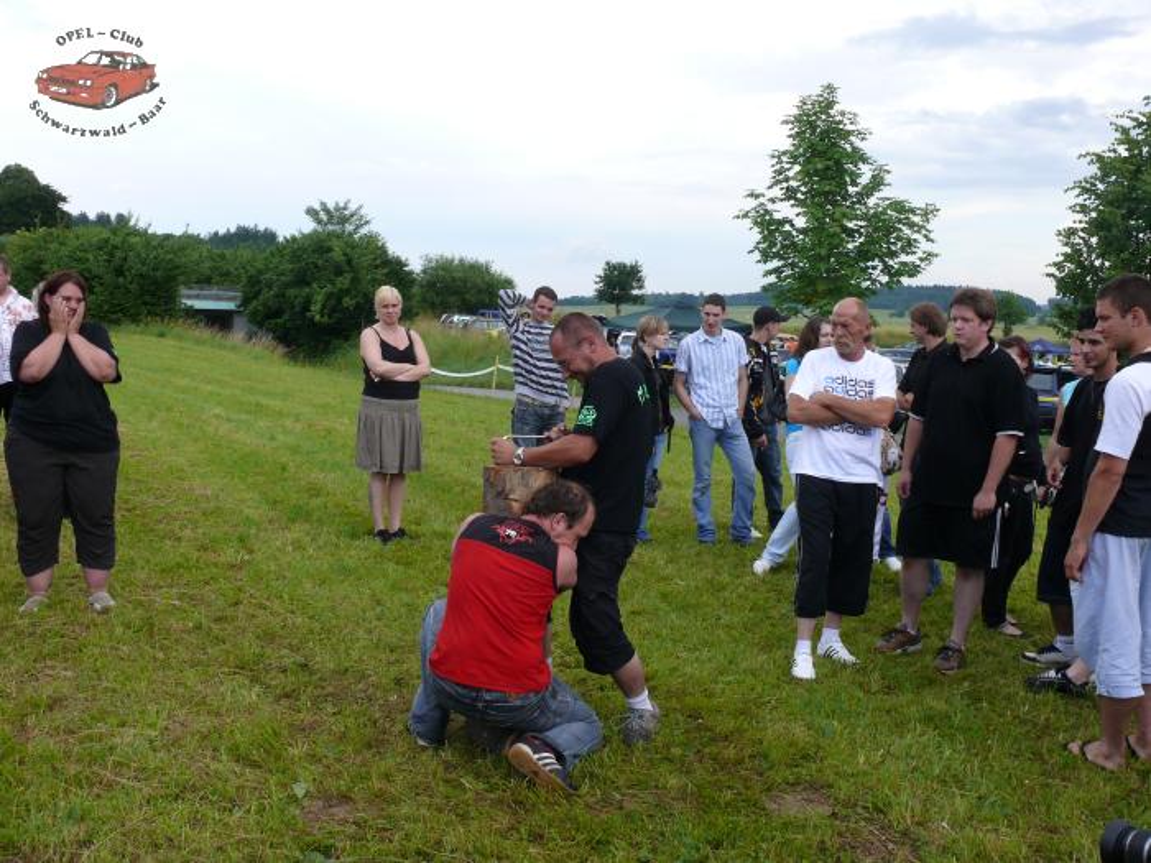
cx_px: 576
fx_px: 1164
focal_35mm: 35
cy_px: 432
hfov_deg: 52.6
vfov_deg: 40.7
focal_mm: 7.4
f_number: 5
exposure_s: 1/200
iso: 100
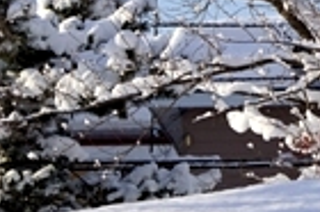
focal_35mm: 376
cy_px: -161
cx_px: 409
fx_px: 3338
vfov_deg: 3.6
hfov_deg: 5.5
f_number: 11
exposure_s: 1/200
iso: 100
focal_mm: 70
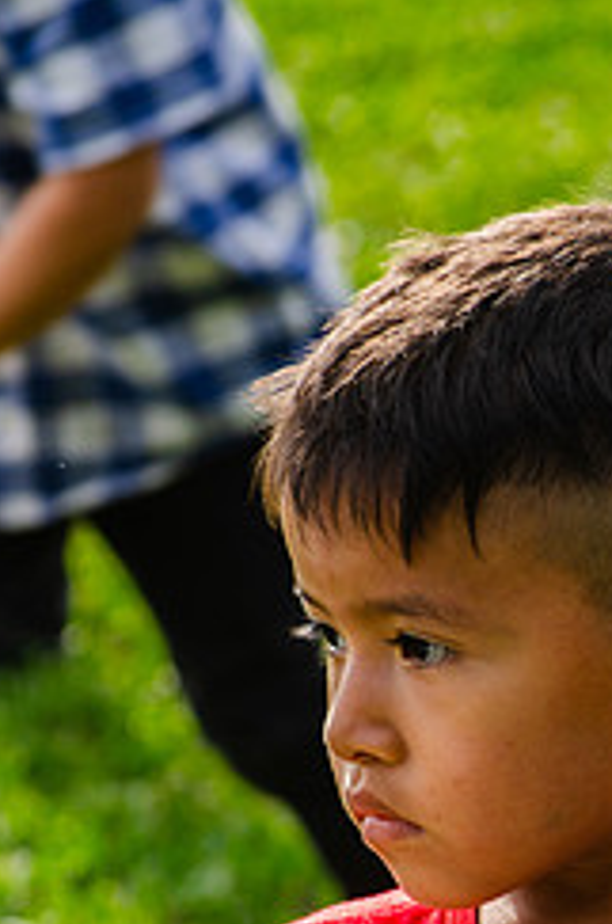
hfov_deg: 3.9
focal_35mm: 347
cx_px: 475
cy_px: 776
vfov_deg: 5.9
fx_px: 8886
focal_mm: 125
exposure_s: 1/200
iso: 200
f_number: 7.1
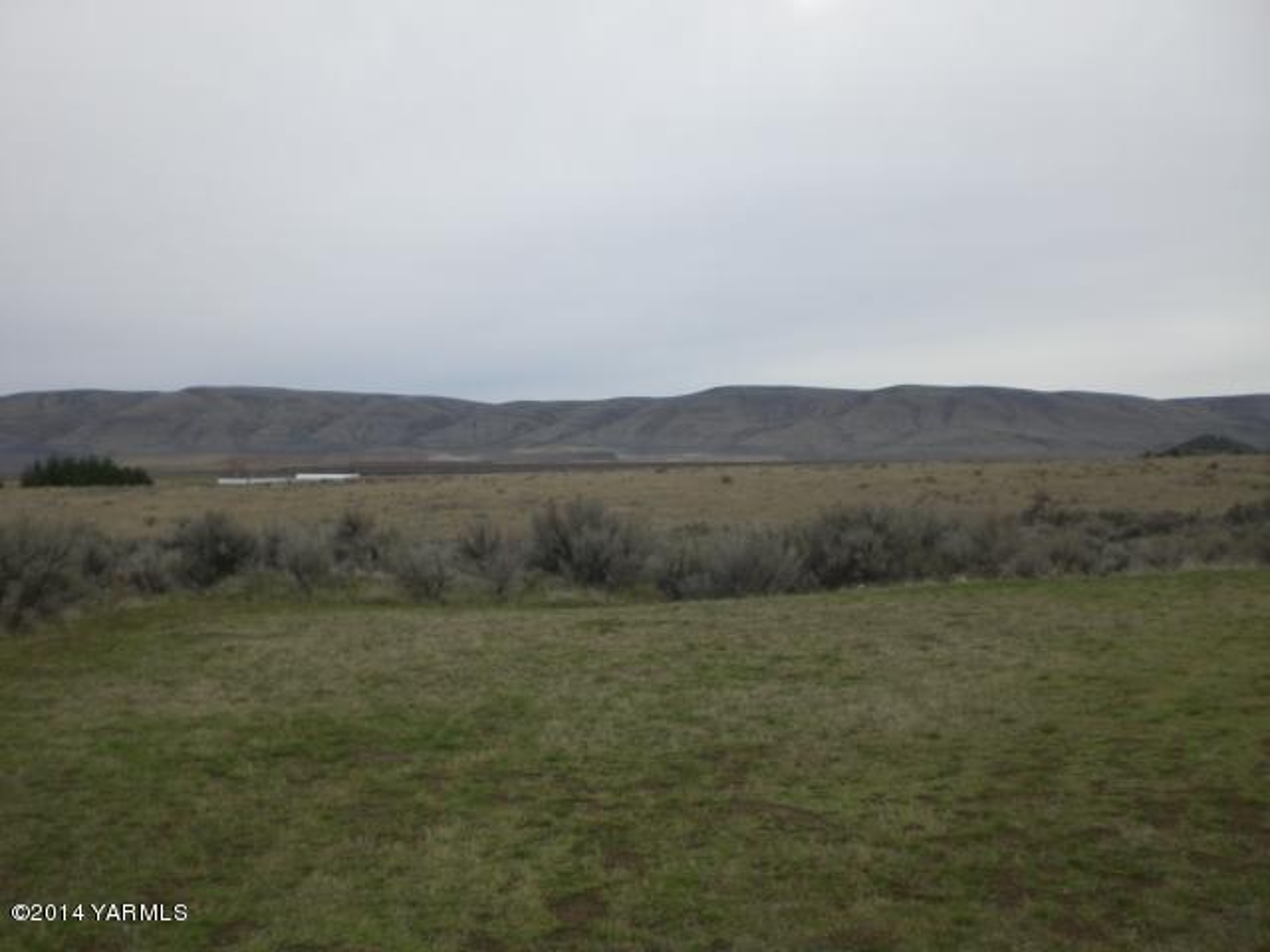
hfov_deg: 49.0
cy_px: 476
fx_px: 1394
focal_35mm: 38
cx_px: 635
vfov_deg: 37.7
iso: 50
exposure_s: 1/320
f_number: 3.1
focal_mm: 6.3
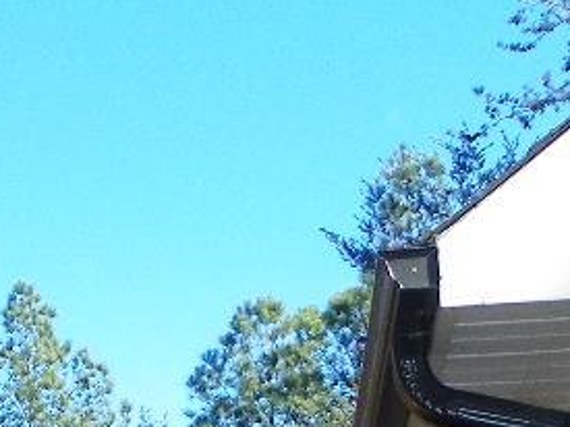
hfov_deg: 14.5
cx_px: -425
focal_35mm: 121
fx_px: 1992
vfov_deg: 10.7
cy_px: 987
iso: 64
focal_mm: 4.6
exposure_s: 1/320
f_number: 3.2
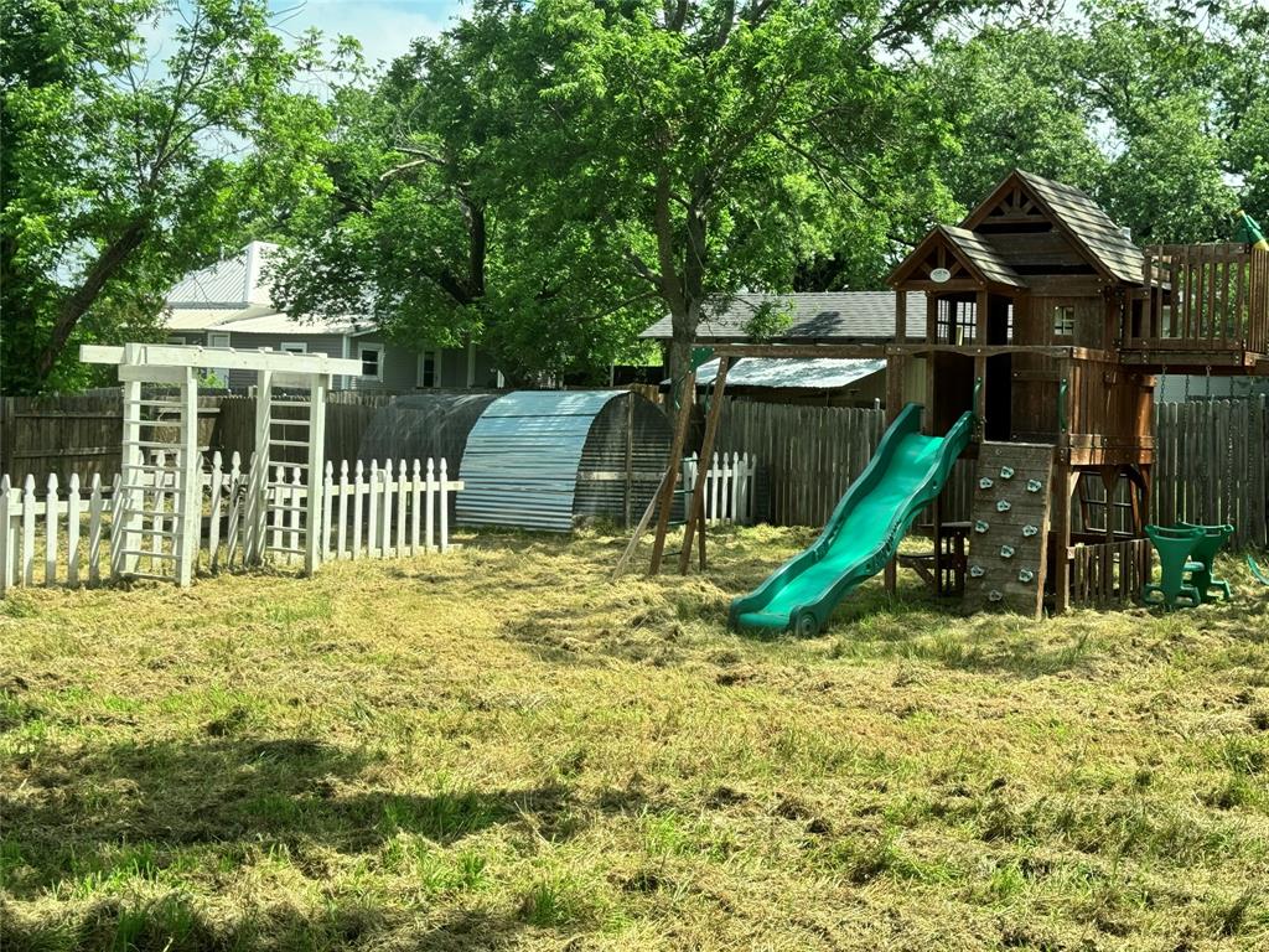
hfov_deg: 39.7
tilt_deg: -3.2
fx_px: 1760
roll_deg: -2.1
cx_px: 634
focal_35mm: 48
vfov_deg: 30.3
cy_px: 476
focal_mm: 6.76
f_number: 1.78
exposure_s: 1/1923
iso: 64
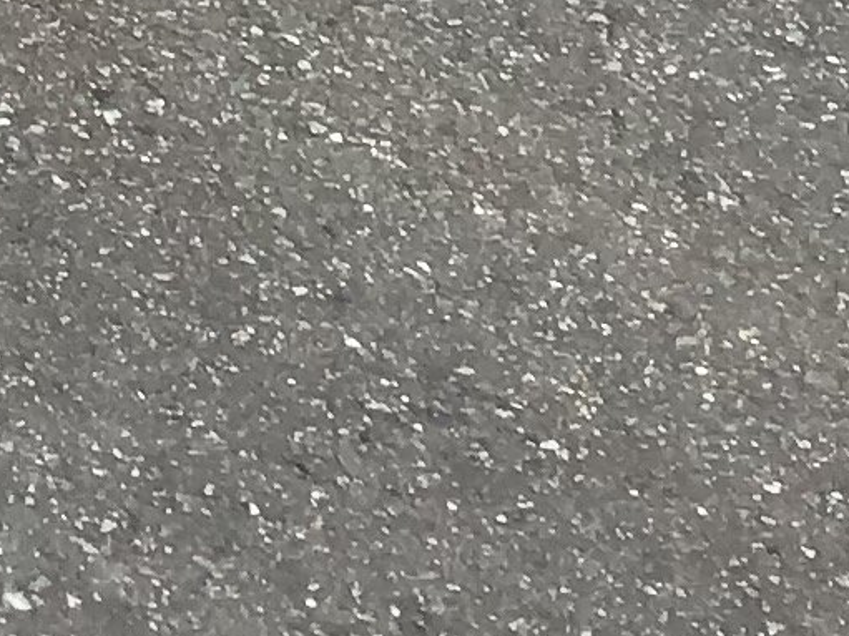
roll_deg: +0.2
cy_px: -1119
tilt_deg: -19.3
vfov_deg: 6.9
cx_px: -1299
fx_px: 4855
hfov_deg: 8.9
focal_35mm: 198
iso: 25
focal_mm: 3.3
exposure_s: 1/1018
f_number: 2.4
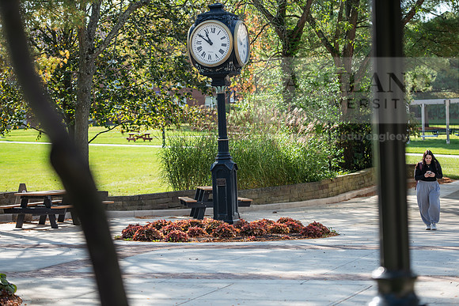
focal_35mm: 100
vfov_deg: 13.7
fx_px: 1275
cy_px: 153
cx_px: 230
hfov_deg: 20.4
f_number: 3.2
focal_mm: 100
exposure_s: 1/500
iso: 100
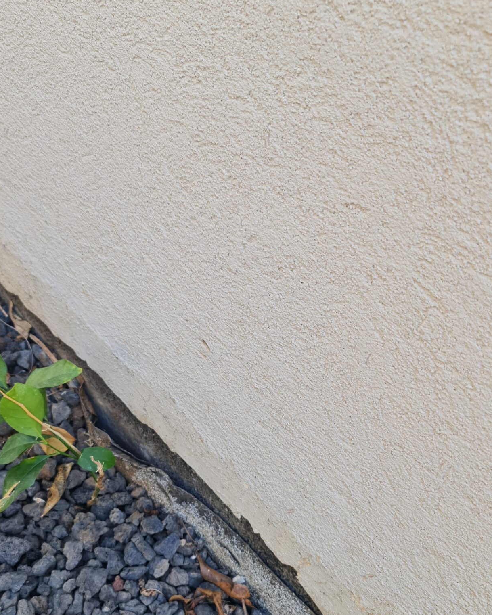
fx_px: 746
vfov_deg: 44.4
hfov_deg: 36.4
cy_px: 388
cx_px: 218
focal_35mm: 41
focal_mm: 7
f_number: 1.8
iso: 50
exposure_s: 1/100
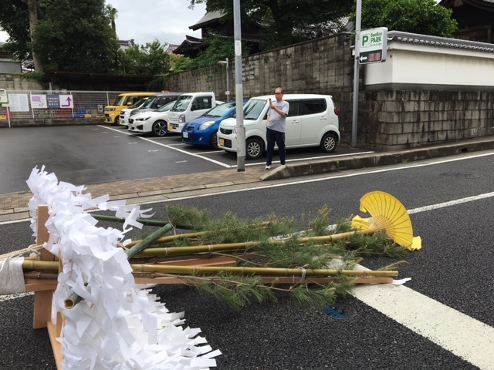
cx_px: 247
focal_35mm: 29
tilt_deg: -10.5
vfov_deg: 48.2
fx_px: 414
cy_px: 185
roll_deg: -0.2
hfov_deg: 61.7
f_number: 2.2
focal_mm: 4.15
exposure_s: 1/1183
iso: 25
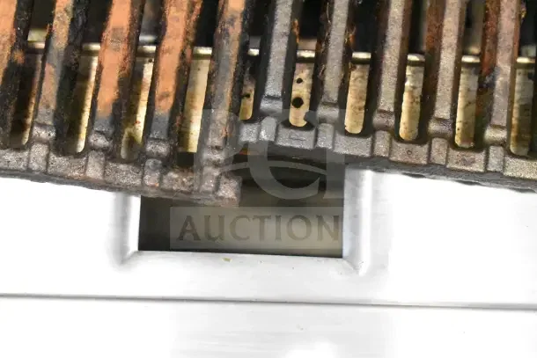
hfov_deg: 24.6
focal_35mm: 82
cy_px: 179
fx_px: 1231
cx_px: 268
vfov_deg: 16.6
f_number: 5.6
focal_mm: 55
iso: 25600
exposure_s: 1/100
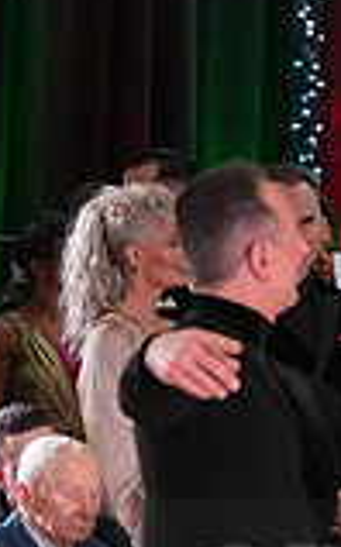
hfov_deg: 2.3
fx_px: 8364
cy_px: 616
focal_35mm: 561
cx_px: 615
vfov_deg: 3.7
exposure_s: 1/200
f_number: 5.6
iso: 3200
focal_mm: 151
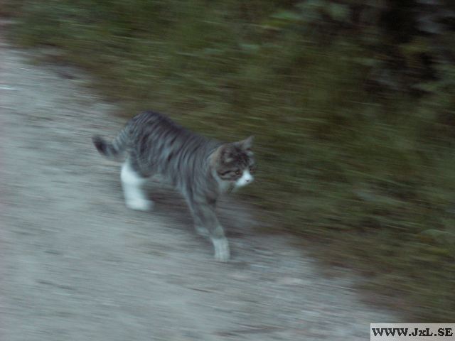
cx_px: 228
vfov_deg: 11.1
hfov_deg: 14.7
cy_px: 170
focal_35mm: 134
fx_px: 1761
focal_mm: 21.93
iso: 160
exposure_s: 1/8
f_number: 4
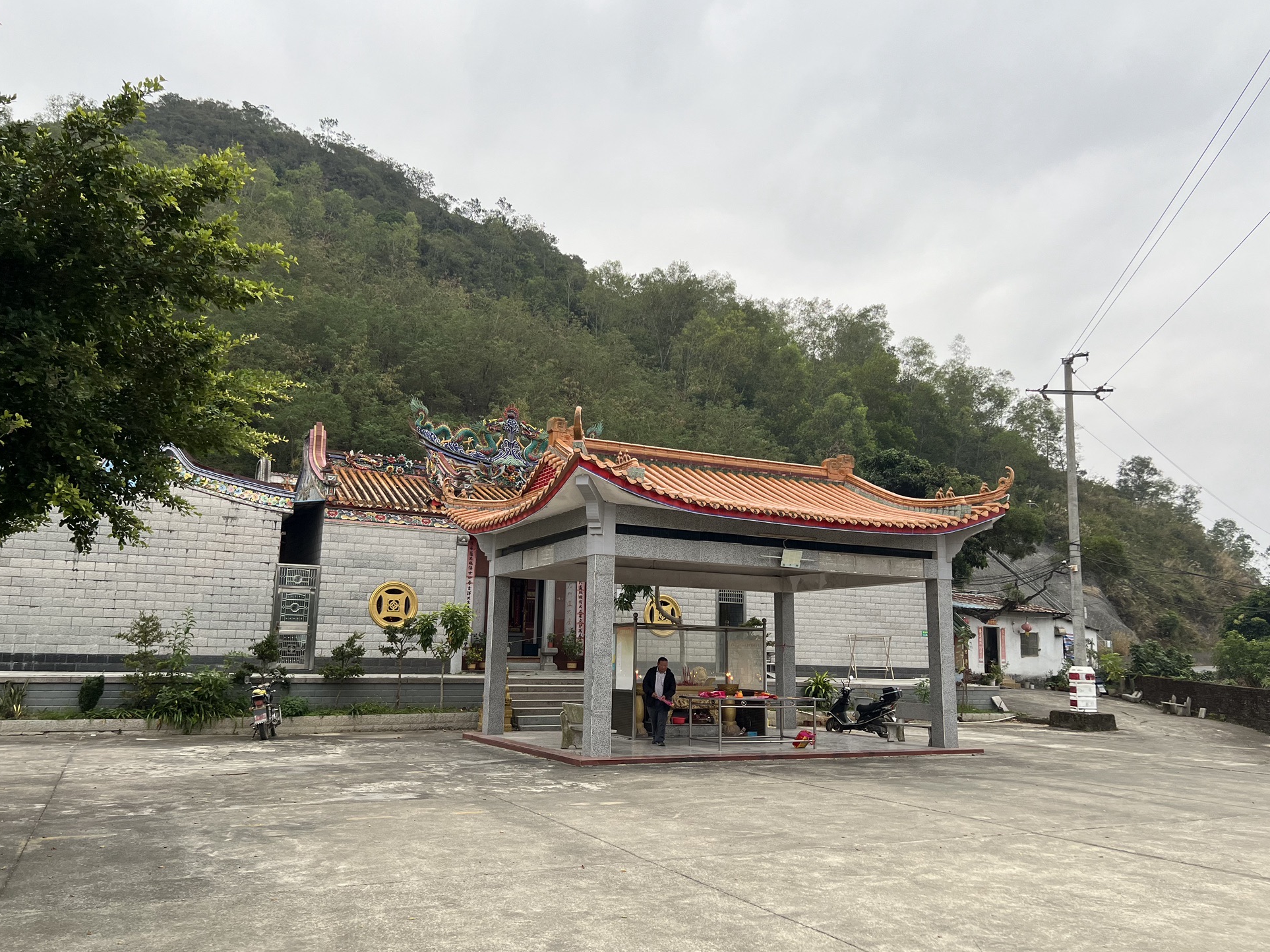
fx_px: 990
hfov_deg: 65.3
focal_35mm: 27
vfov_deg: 51.3
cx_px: 631
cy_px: 472
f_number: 1.5
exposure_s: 1/121
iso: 80
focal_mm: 5.7
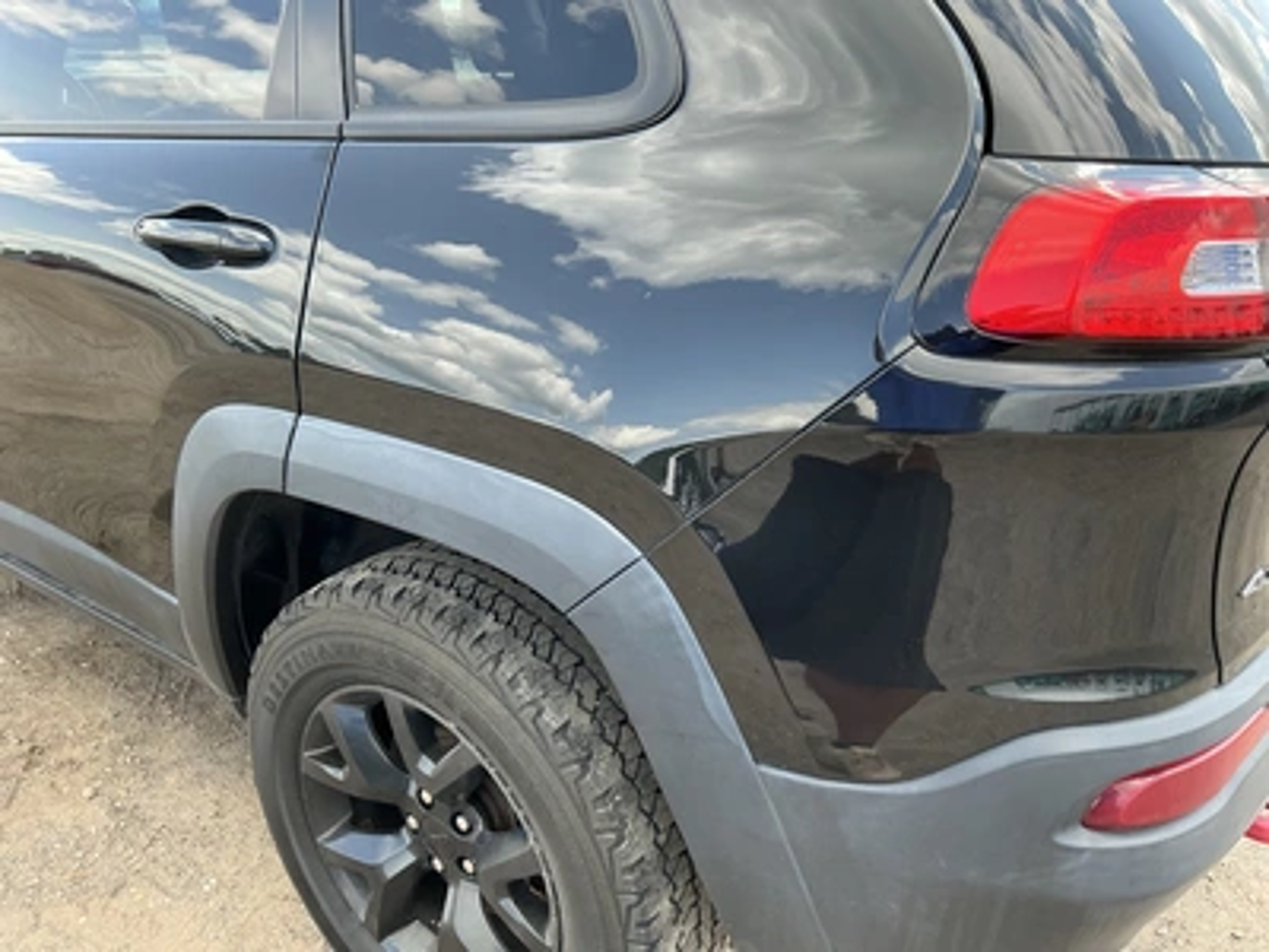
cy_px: 476
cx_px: 634
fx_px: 1026
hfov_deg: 63.4
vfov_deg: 49.7
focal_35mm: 28
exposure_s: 1/172
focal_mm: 3
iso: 32
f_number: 1.8
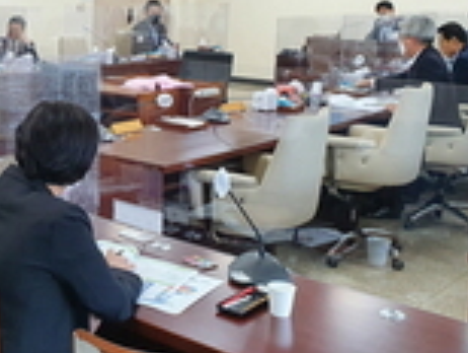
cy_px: 111
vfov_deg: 24.7
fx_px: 799
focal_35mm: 59
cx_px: 43
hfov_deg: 31.1
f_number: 2.4
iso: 250
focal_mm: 4.32
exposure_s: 1/120
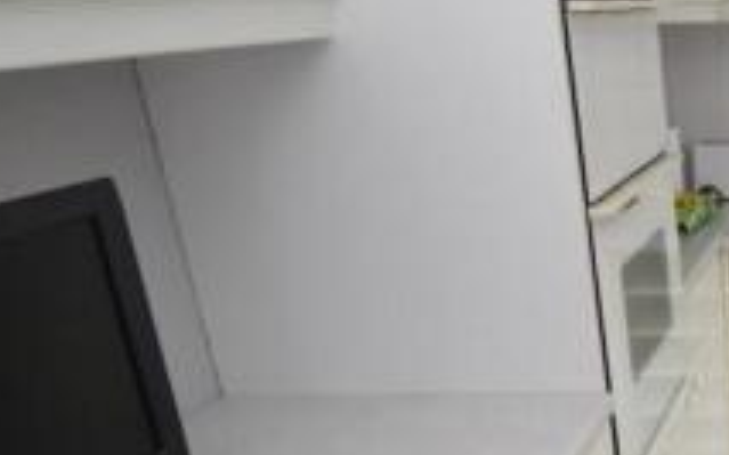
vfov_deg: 27.0
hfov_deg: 32.0
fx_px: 934
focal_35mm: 47
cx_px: 957
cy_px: 354
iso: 800
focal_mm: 10
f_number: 3.5
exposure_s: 1/60
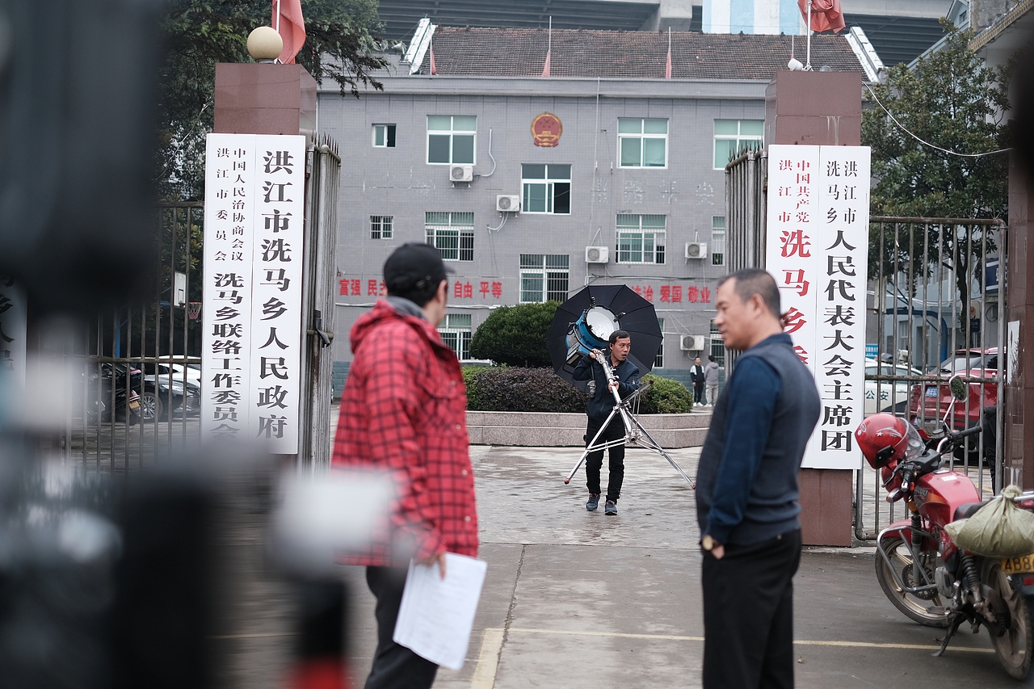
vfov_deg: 25.5
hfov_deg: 37.5
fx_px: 1522
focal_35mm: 53
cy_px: 344
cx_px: 517
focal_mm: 35
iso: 250
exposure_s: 1/2000
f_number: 1.8
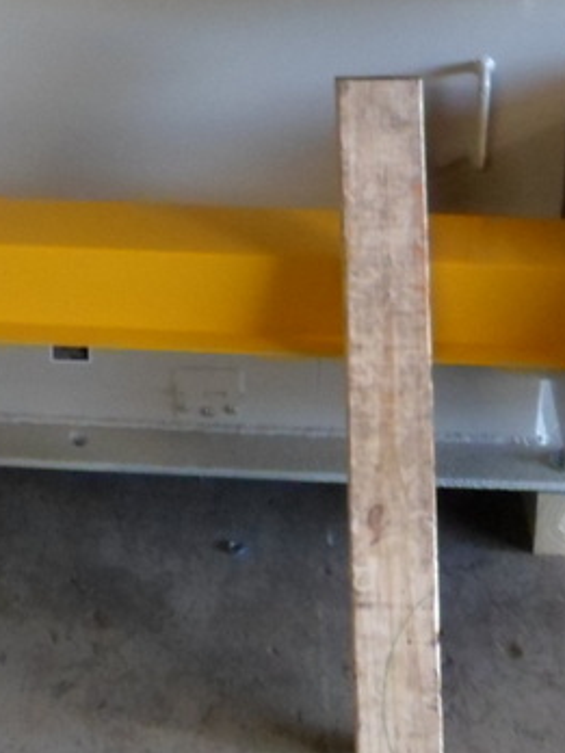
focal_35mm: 93
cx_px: -45
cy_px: -175
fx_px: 2024
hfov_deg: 15.5
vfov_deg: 19.7
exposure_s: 1/45
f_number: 3.3
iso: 320
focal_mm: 4.9
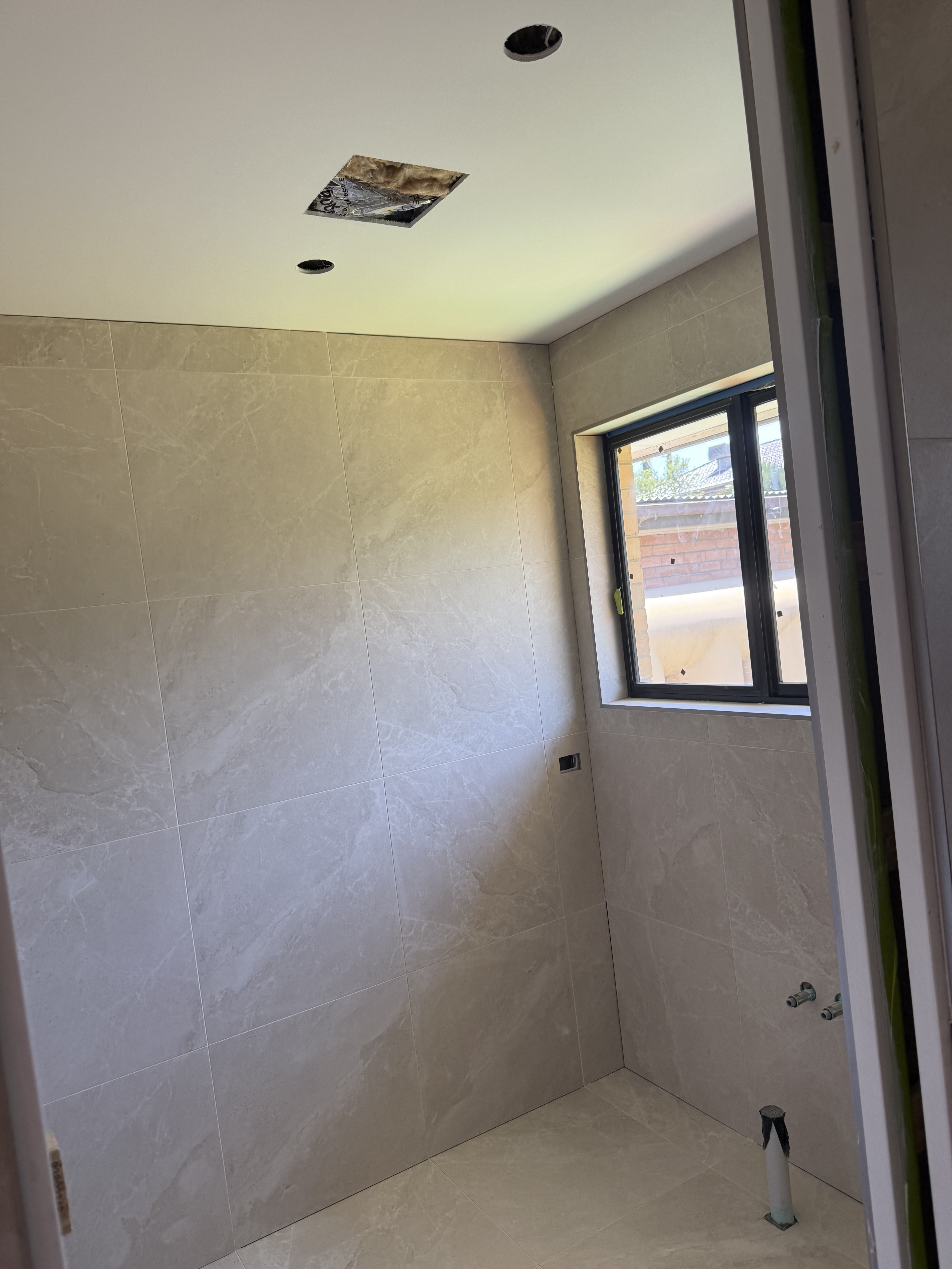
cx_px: 476
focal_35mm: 24
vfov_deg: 71.6
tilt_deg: -1.8
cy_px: 634
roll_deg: +6.2
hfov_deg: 56.8
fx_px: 880
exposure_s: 1/234
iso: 100
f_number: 1.78
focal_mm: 6.76
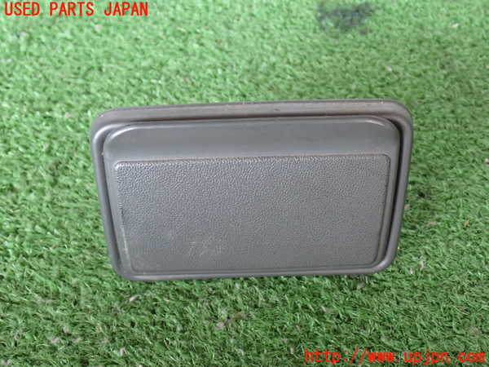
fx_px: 622
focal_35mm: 44
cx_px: 244
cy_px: 184
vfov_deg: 32.9
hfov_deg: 42.9
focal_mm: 7.84
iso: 320
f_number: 2.9
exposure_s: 1/40
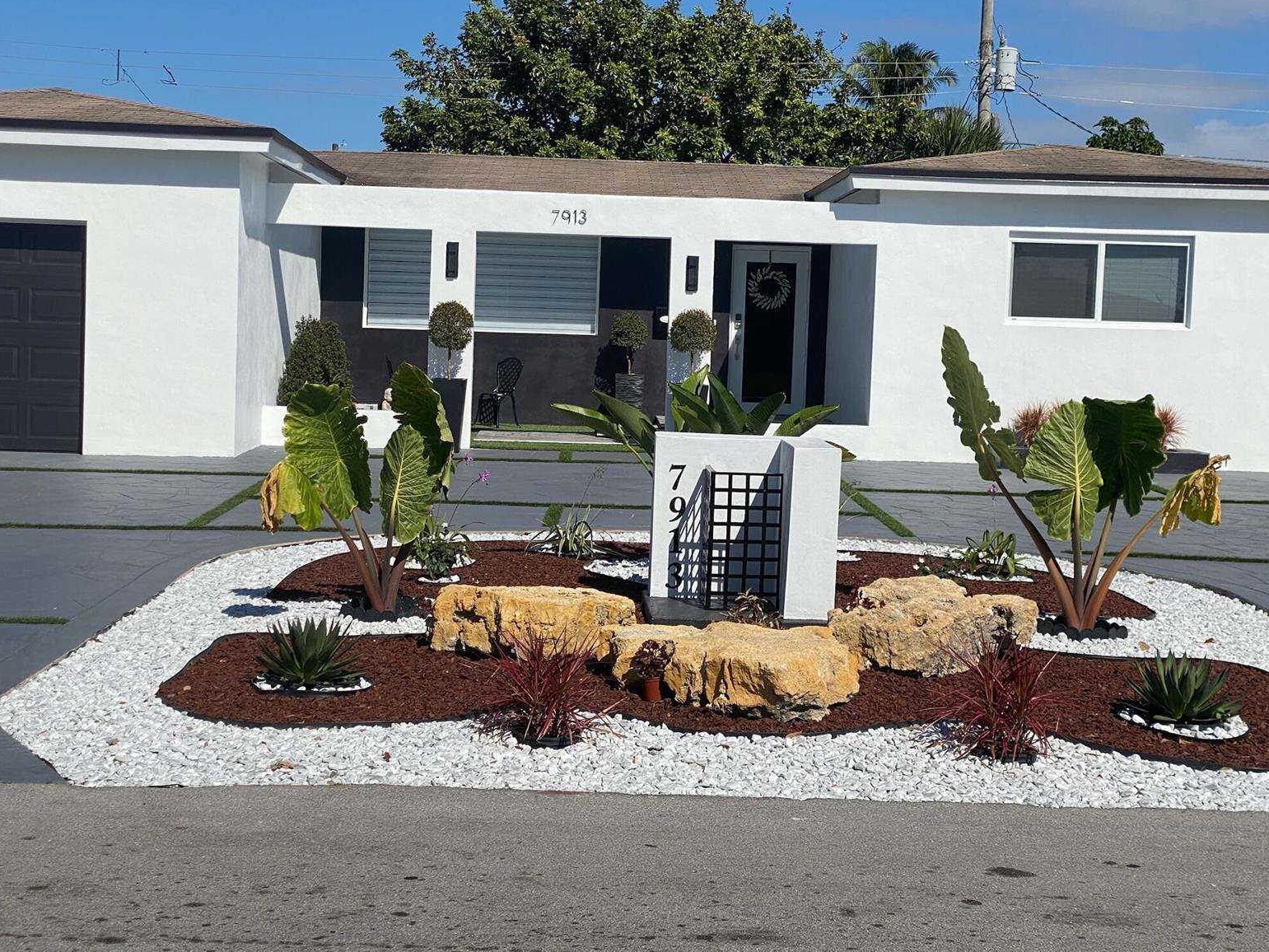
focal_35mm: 54
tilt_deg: -2.4
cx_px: 642
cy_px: 470
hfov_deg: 35.5
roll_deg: -2.7
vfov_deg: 27.0
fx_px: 1980
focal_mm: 6
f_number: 2
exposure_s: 1/2994
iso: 20
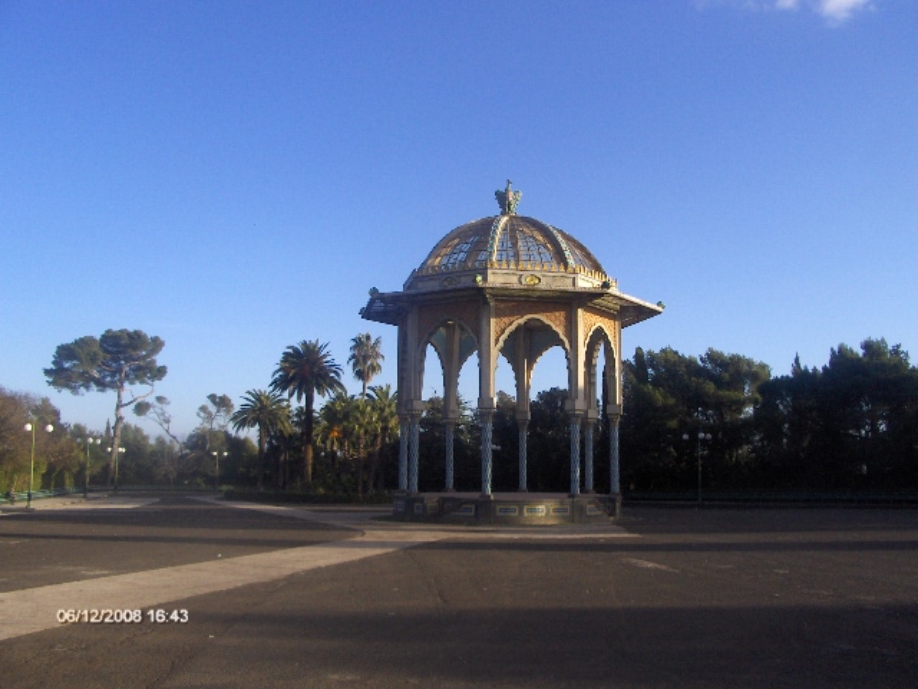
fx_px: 928
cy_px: 344
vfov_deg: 40.7
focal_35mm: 35
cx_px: 459
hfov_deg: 52.6
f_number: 4.3
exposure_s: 1/478
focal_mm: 5.8
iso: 100
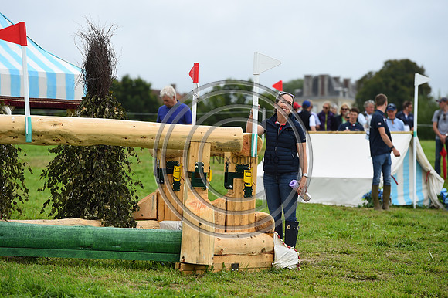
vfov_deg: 7.8
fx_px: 2176
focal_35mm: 175
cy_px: 149
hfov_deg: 11.8
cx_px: 224
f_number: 5
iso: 280
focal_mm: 175
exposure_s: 1/1000
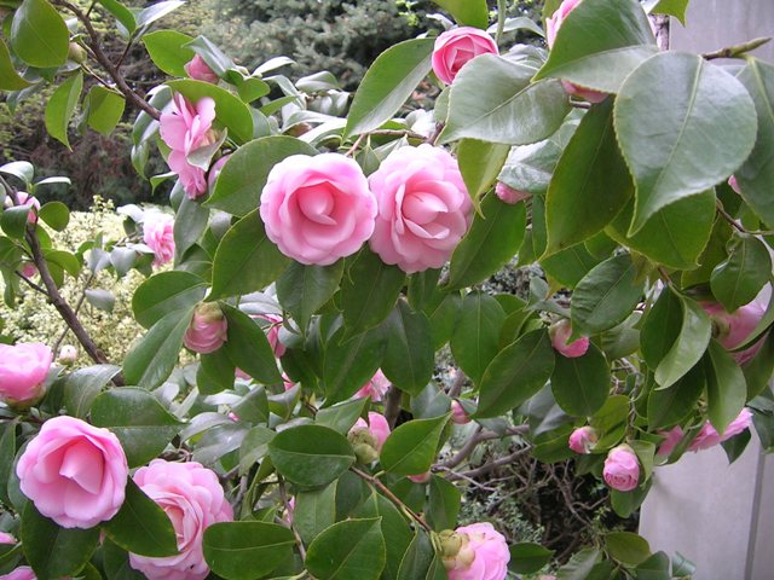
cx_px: 387
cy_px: 290
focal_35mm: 35
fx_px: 783
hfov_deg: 52.6
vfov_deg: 40.7
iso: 50
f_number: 2.8
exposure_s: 1/51.6
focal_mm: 5.4
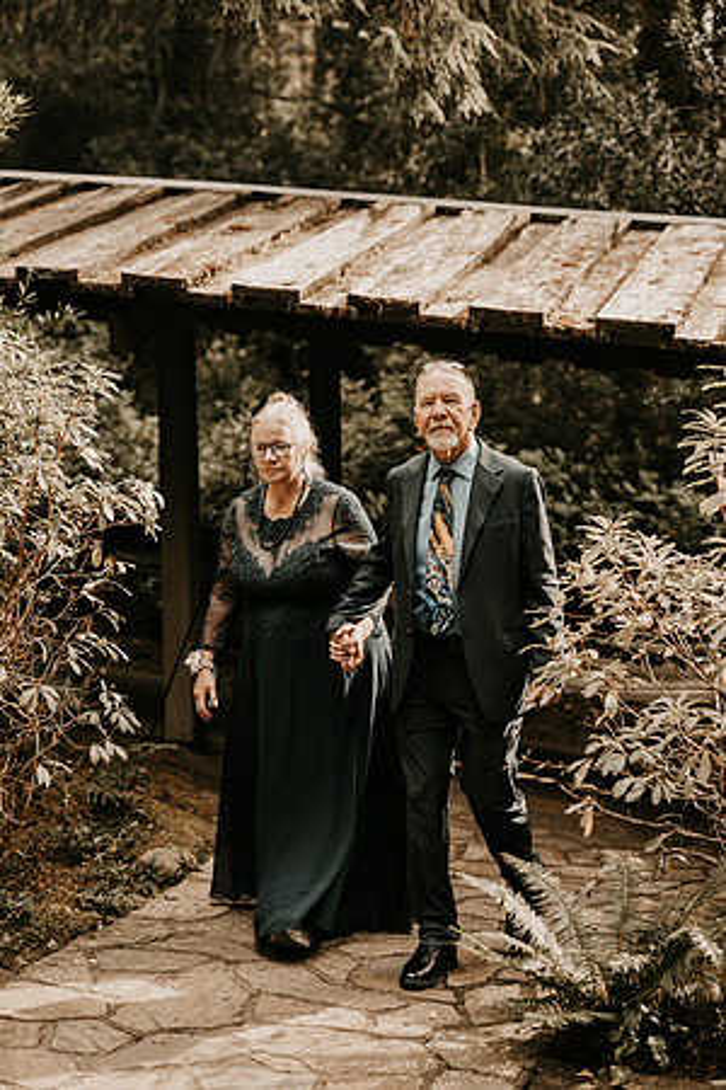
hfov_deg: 27.0
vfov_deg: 39.6
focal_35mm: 50
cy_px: 545
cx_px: 363
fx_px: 1512
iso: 400
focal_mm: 50
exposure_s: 1/2500
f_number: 2
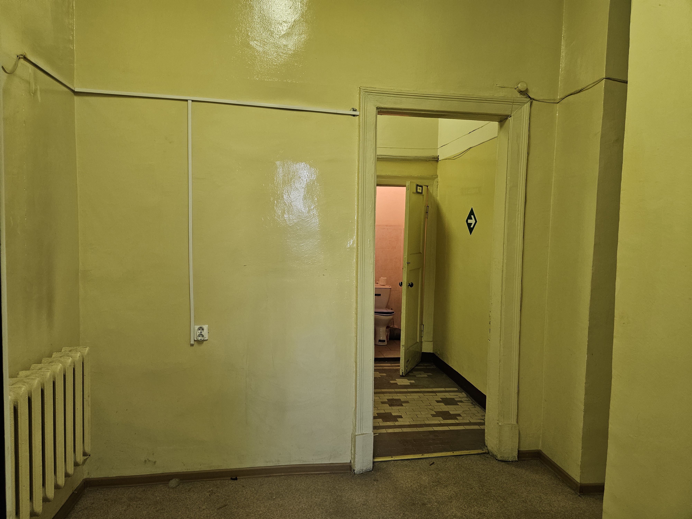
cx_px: 346
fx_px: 460
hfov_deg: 73.9
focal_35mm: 23
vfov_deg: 58.9
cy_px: 260
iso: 320
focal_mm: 5.4
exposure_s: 1/100
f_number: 1.8
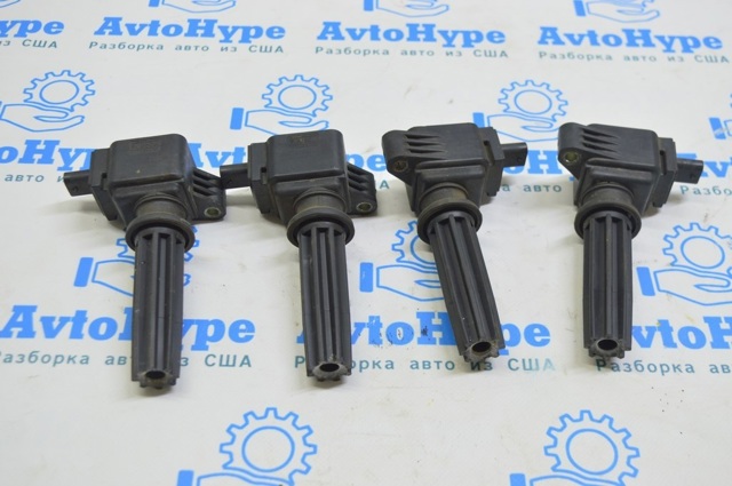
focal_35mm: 48
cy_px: 243
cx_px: 366
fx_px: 975
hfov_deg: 41.2
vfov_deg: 28.0
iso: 400
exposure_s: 1/20
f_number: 5.6
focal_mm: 32
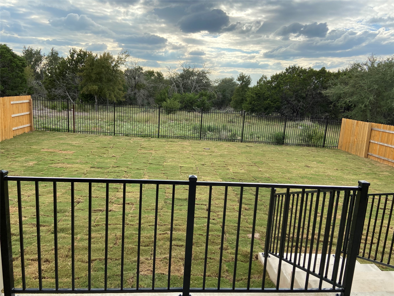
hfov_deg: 67.3
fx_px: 296
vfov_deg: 53.1
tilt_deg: -10.7
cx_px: 197
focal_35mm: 26
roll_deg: -3.6
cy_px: 148
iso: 32
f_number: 1.8
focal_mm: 4.25
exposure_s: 1/1287
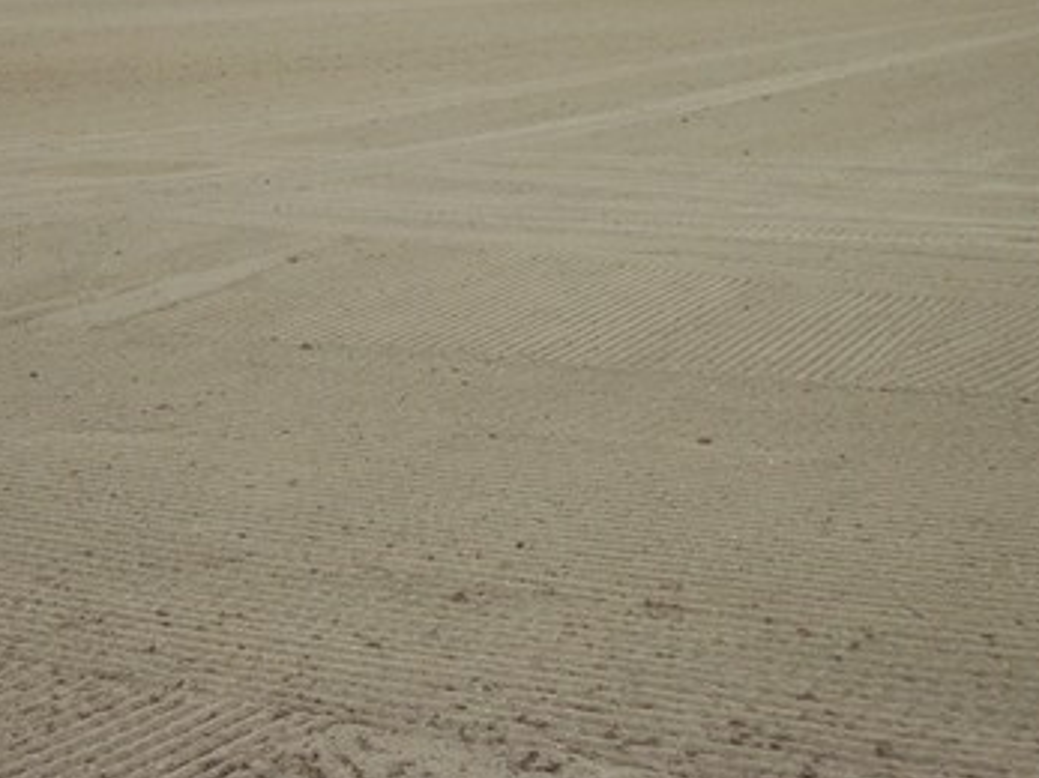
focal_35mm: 62
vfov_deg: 23.3
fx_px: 1860
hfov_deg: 31.0
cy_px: 168
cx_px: 353
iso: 80
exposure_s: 1/500
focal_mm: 5.7
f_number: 2.9
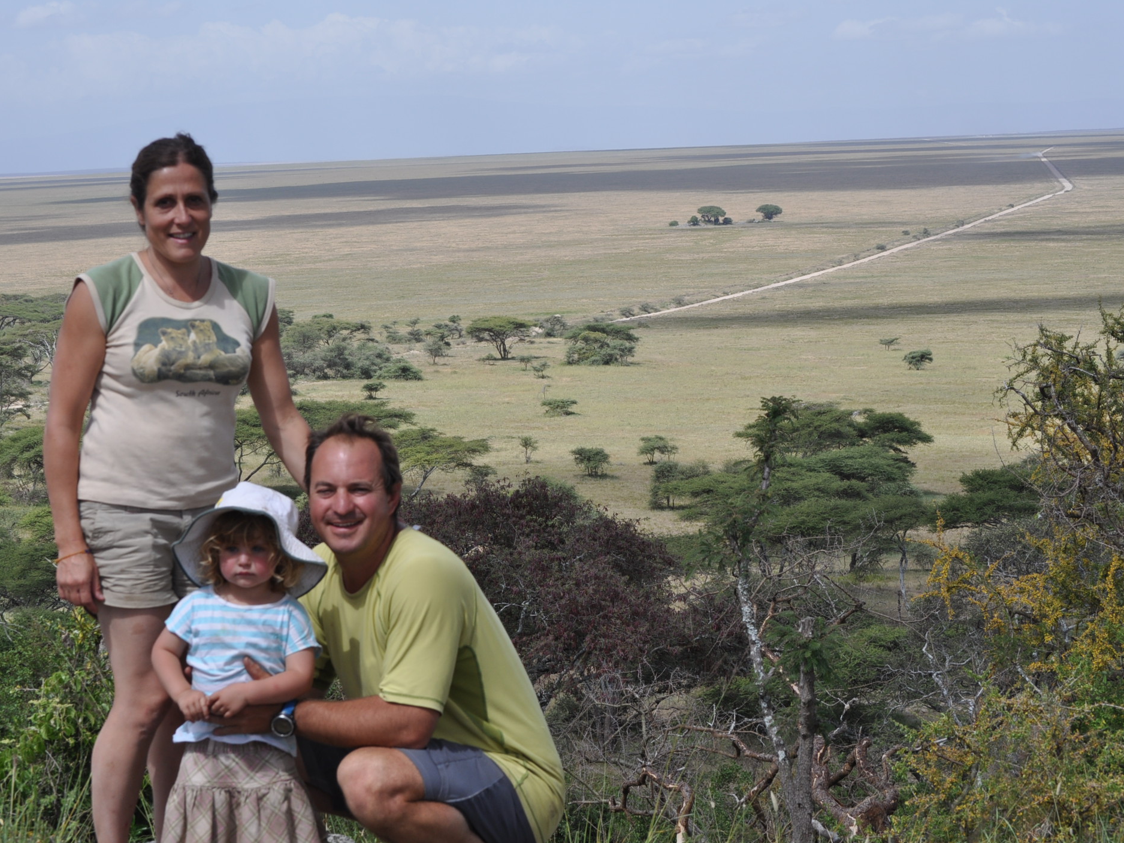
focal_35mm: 91
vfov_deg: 16.3
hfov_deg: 21.6
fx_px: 2940
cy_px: 425
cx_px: 505
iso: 200
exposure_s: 1/250
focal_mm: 55
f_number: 10
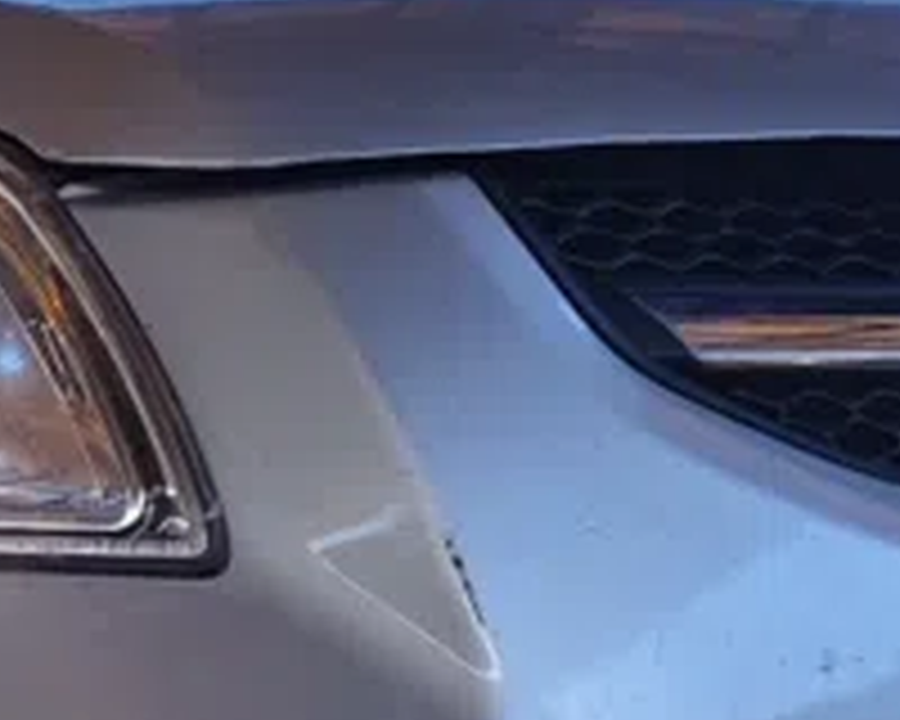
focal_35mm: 153
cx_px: -216
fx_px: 4075
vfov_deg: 10.1
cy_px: 281
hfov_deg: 12.3
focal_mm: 5.56
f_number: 1.88
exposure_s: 1/115
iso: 50
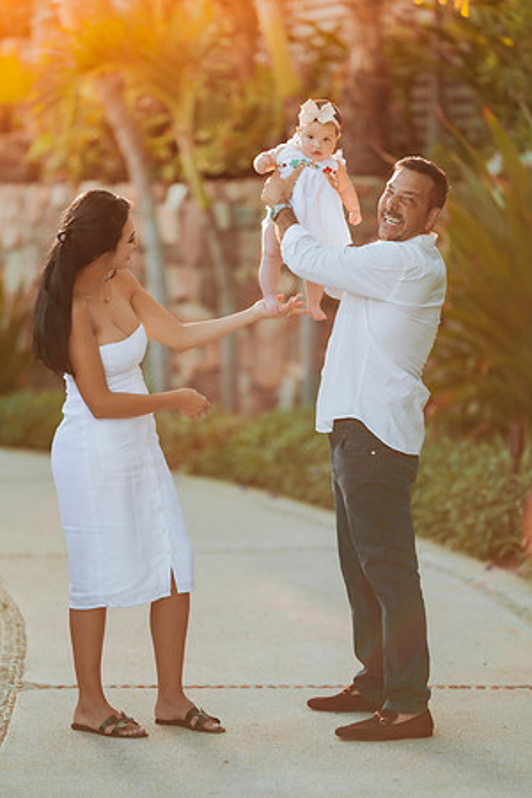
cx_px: 266
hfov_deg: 10.2
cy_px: 399
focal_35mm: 135
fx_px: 2992
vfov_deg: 15.2
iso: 125
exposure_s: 1/500
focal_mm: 135
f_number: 1.8
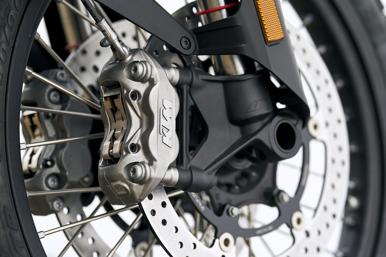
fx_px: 1373
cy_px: 128
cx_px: 193
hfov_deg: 16.0
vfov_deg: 10.7
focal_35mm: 128
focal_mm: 128
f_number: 3.5
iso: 125
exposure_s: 1/320
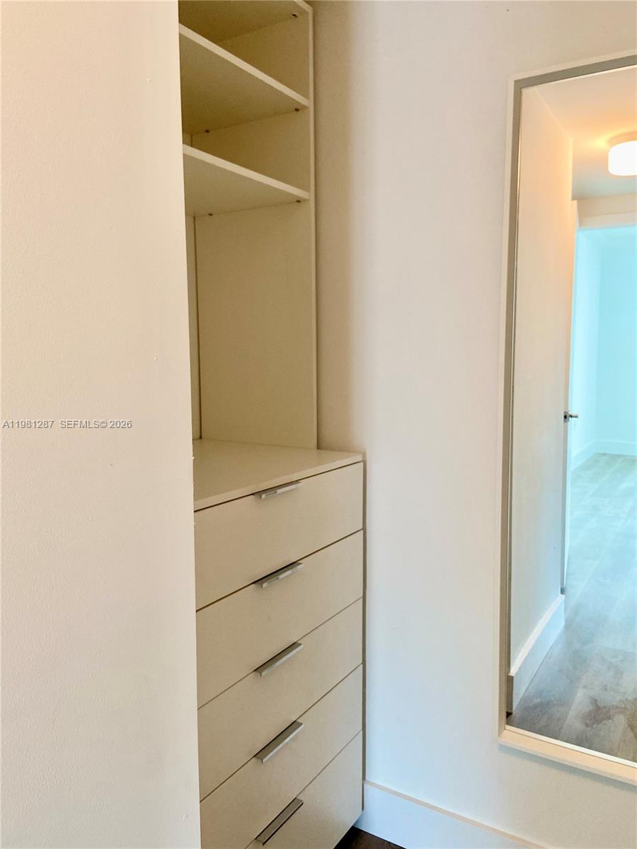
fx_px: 638
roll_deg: +0.4
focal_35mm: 26
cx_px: 318
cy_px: 424
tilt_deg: -6.0
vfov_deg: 67.3
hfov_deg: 53.1
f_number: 1.8
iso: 160
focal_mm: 4.25
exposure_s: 1/60
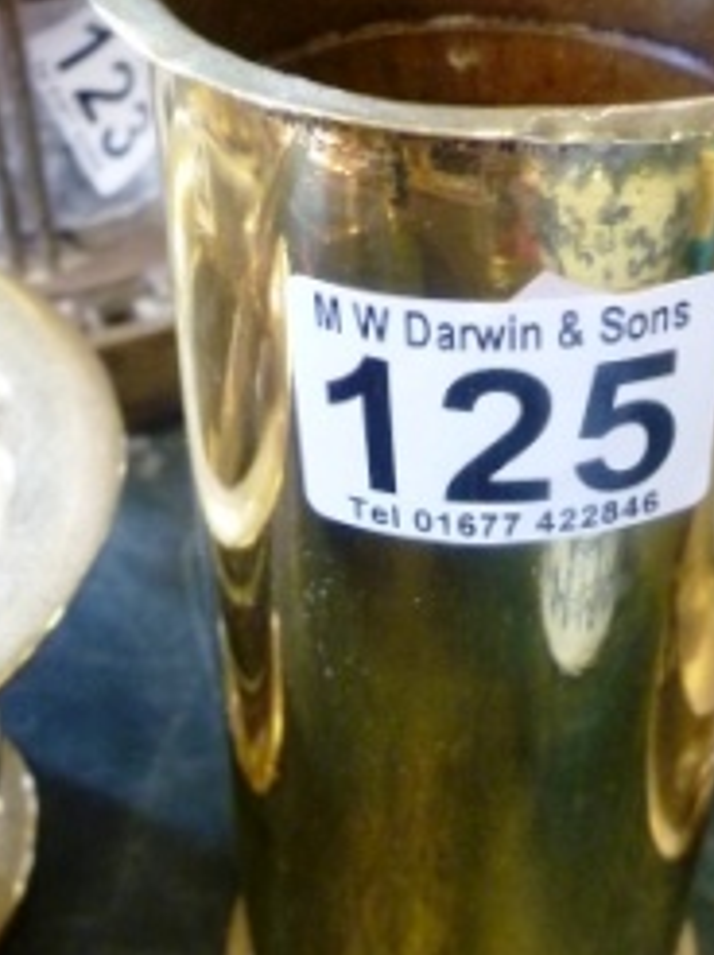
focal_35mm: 51
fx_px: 1405
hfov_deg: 28.1
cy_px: 524
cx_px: 532
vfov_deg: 37.5
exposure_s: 1/25
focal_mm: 5
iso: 400
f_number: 2.8
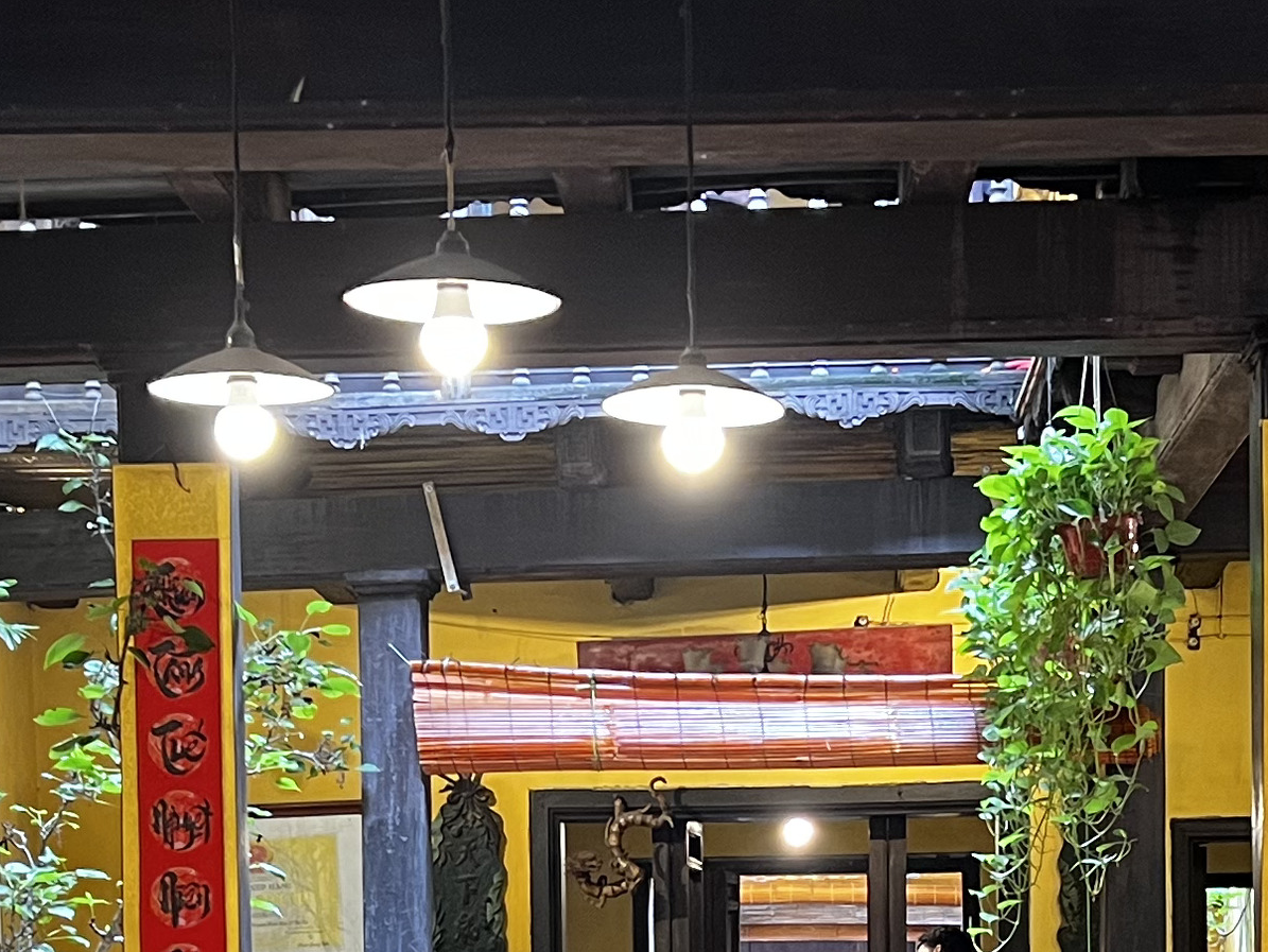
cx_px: 715
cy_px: 1110
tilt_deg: -1.3
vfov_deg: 16.4
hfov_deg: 22.5
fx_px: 3188
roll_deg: +1.2
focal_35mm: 87
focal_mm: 5.7
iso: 160
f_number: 1.5
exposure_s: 1/50
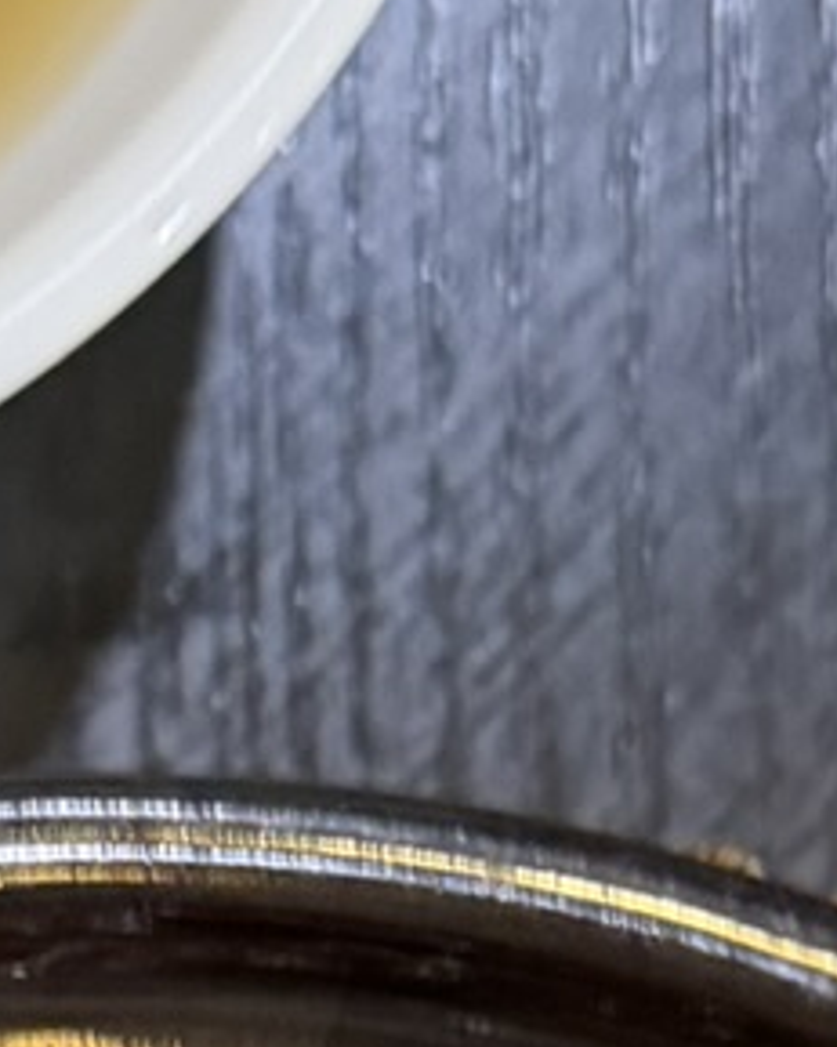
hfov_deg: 9.1
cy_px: 1561
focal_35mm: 166
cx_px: -312
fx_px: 5143
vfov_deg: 11.2
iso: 640
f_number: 1.78
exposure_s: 1/50
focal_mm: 6.76
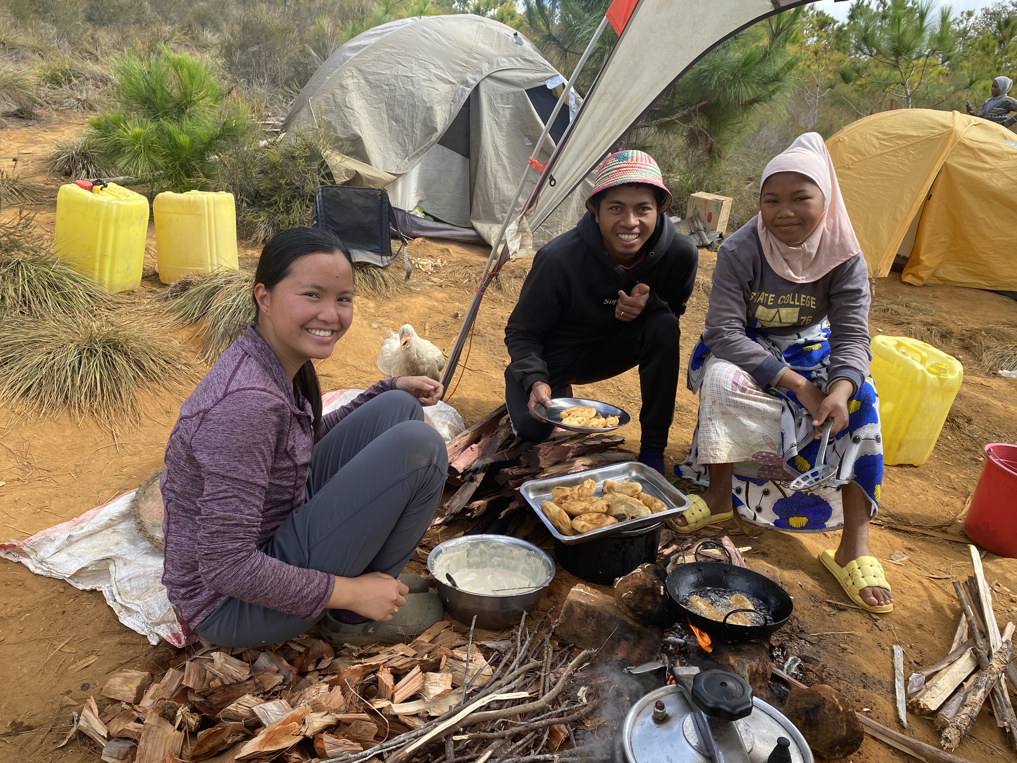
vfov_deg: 53.1
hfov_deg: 67.3
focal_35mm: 26
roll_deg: -2.4
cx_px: 508
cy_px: 382
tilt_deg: -17.3
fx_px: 764
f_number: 1.8
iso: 32
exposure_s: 1/698
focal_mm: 4.25
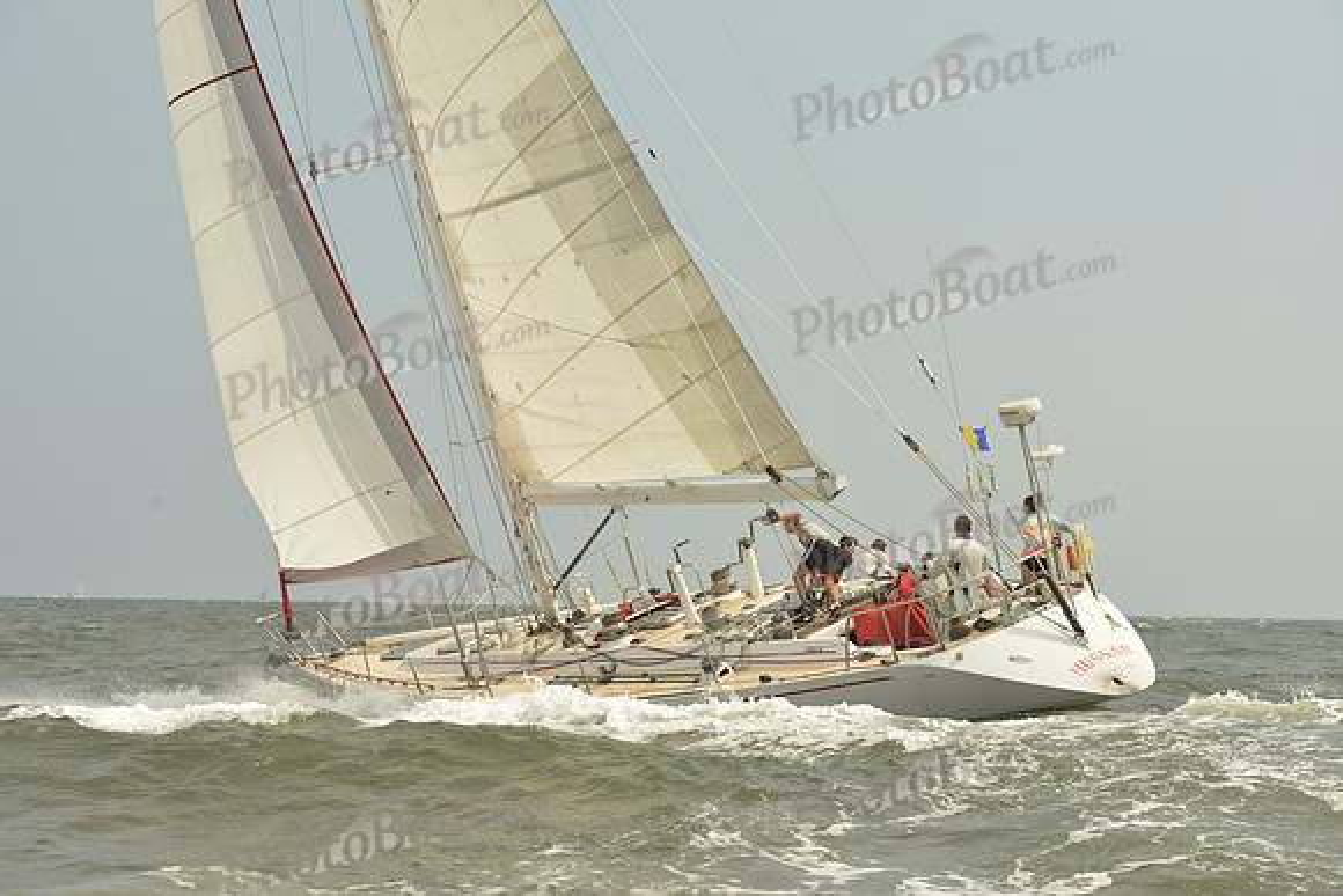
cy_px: 448
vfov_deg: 15.9
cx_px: 672
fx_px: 3209
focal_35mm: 86
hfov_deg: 23.6
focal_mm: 86
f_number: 9
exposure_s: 1/1250
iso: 320
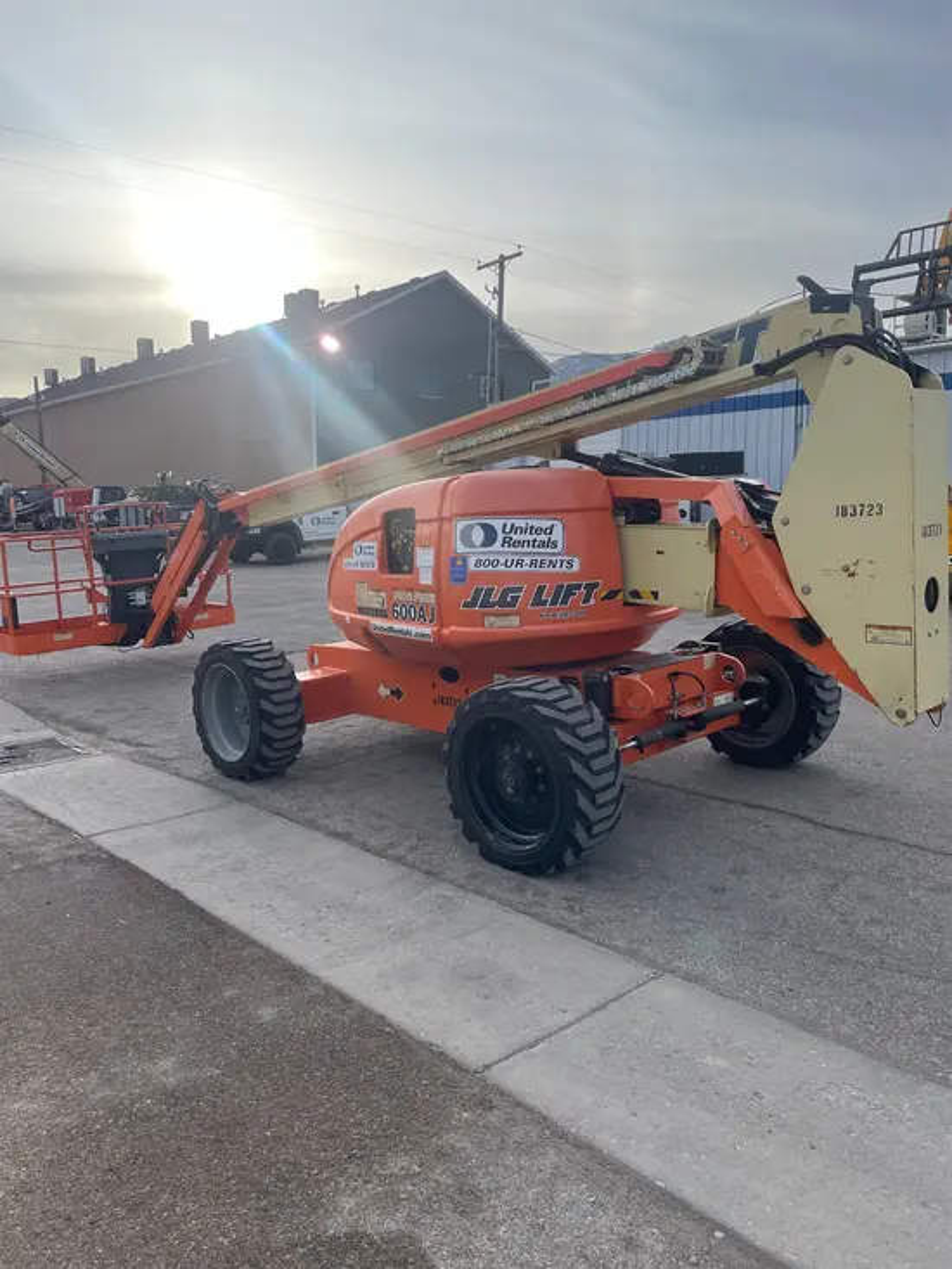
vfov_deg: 67.3
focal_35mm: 26
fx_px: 953
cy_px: 634
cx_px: 476
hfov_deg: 53.1
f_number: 1.6
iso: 32
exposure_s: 1/2174
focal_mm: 4.2
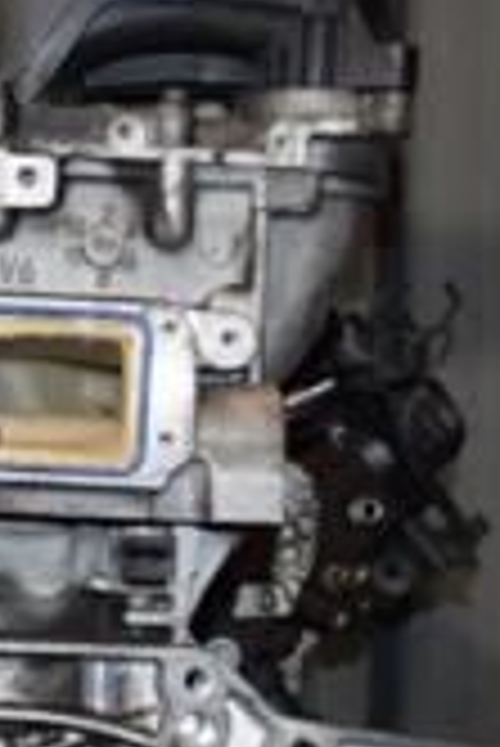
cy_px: 752
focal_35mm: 130
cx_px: -113
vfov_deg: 15.5
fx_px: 2702
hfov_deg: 10.4
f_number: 5
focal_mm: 24
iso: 800
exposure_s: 1/60
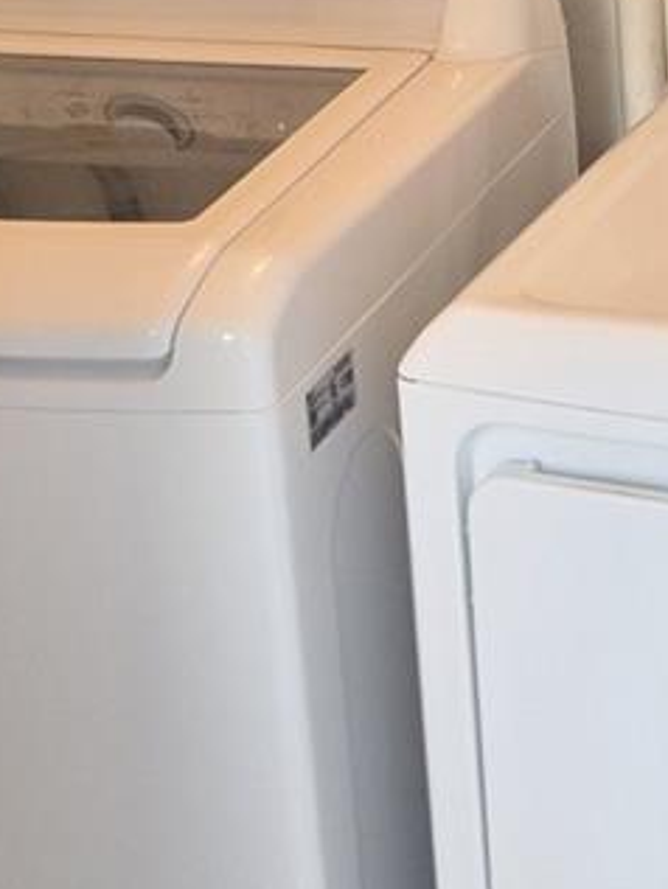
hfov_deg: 16.7
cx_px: 615
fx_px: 2237
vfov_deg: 21.9
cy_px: 70
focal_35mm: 87
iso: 250
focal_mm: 5.4
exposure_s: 1/120
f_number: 1.8
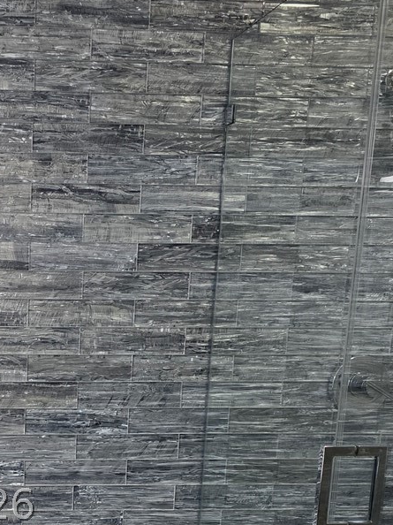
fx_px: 939
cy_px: 505
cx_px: -18
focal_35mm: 62
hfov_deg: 22.5
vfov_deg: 29.5
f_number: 1.7
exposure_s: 1/120
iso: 160
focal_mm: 6.3
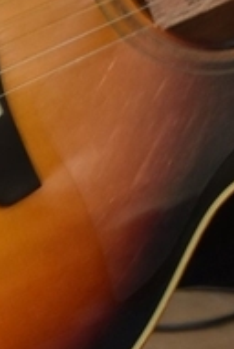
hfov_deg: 2.4
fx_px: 5663
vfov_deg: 3.5
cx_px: 163
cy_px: -581
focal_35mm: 583
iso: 720
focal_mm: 62
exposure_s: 1/60
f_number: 5
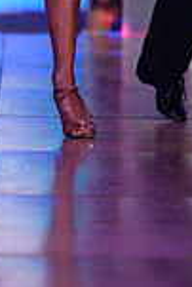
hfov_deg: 2.9
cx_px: 126
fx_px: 3839
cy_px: -141
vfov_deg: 4.3
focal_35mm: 481
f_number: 2.8
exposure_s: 1/320
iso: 500
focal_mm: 125
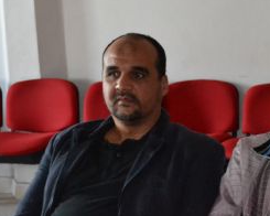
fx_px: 999
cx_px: 293
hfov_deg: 15.0
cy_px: 192
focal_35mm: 125
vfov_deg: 12.3
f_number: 5
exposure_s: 1/60
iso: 3200
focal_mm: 34
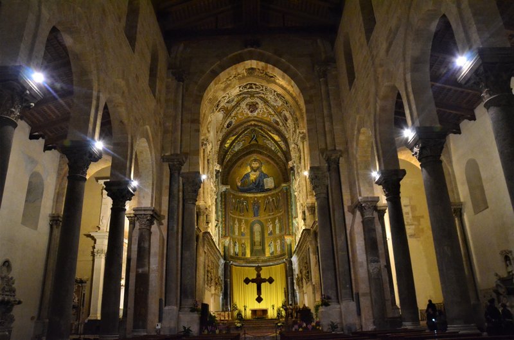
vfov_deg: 47.7
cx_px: 257
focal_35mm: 27
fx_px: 385
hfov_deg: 67.5
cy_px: 170
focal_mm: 18
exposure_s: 1/40
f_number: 7.1
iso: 6400
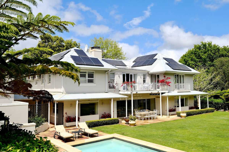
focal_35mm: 31
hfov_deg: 60.3
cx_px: 114
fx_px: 197
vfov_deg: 42.3
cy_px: 76
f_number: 5.6
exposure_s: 1/600
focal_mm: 20.9
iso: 160
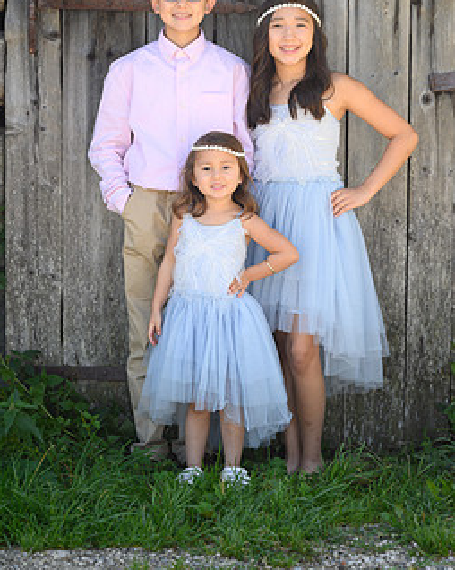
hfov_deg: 16.5
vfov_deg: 20.6
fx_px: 1567
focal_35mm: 93
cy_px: 208
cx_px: 257
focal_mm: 70
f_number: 3.5
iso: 160
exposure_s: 1/160
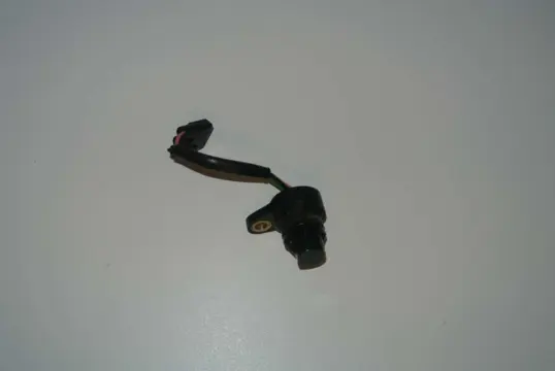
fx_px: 725
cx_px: 278
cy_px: 186
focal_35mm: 47
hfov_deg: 41.9
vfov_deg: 28.7
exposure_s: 1/60
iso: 200
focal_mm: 17.5
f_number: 4.5
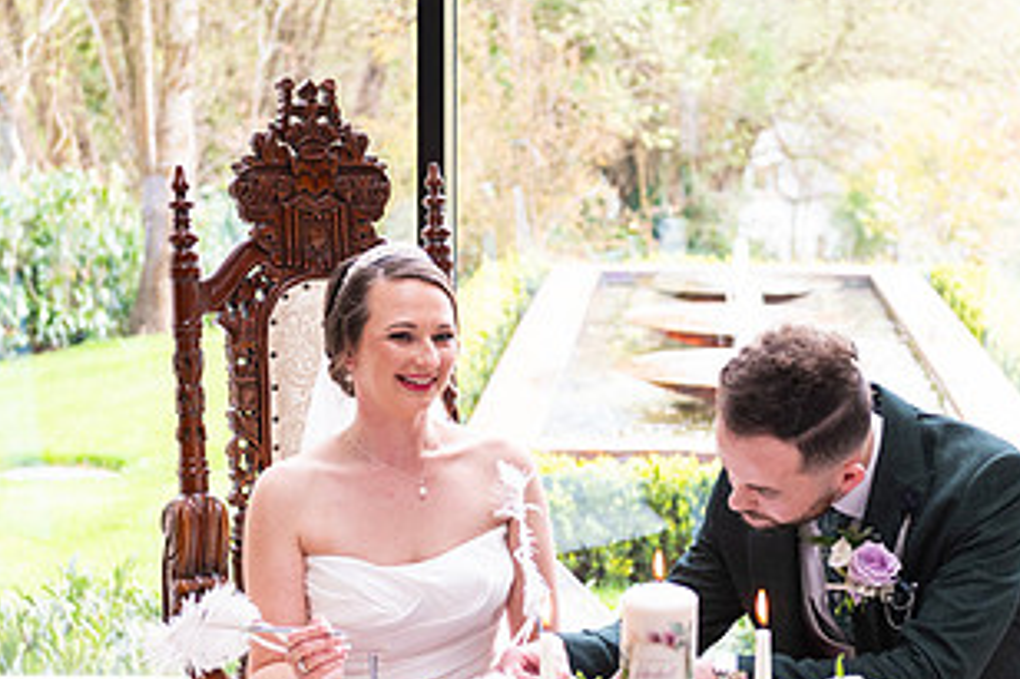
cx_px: 639
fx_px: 2775
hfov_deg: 20.8
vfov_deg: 13.9
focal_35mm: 98
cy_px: 303
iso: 500
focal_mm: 52
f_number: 3.5
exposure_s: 1/200
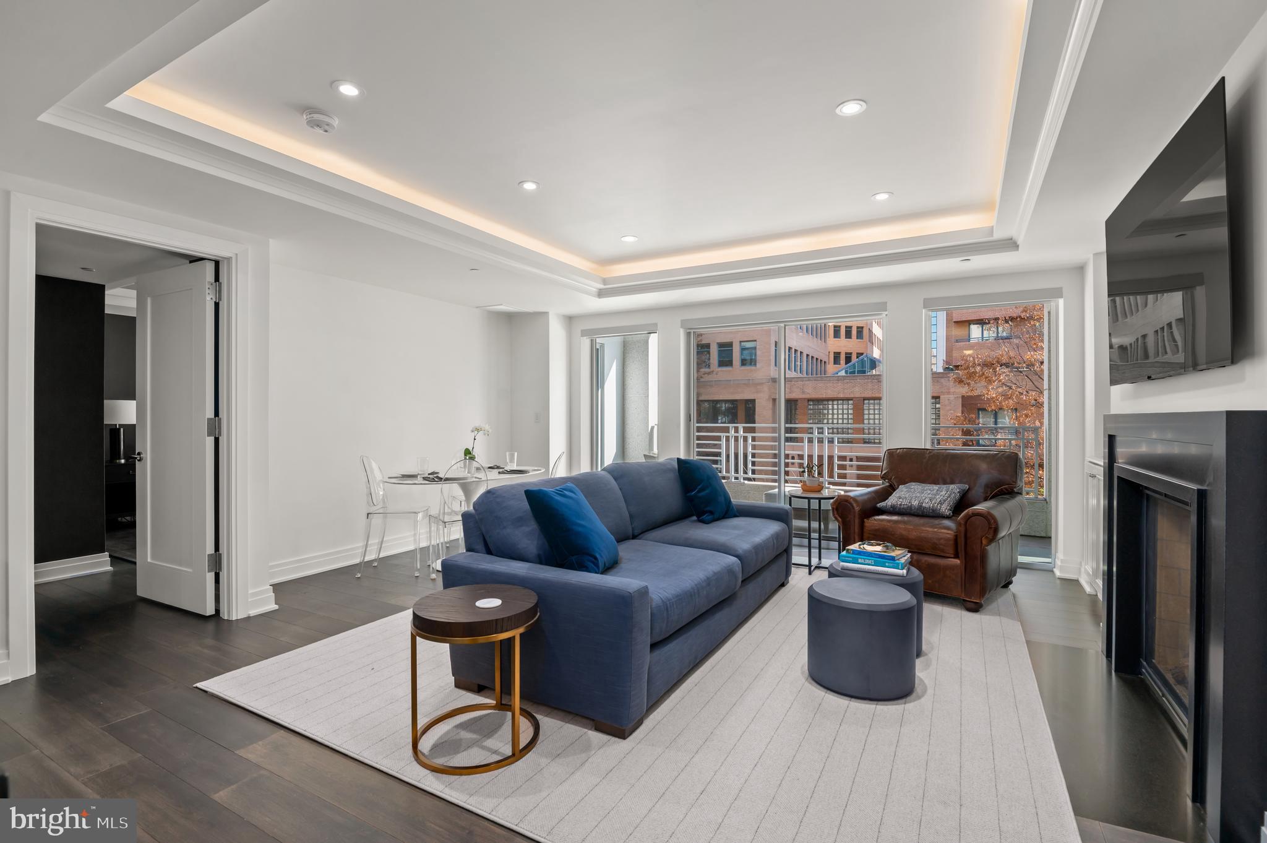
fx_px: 563
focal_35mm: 16
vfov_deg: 73.7
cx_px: 634
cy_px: 422
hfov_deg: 96.8
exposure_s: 1/10
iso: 400
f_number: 8
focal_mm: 16
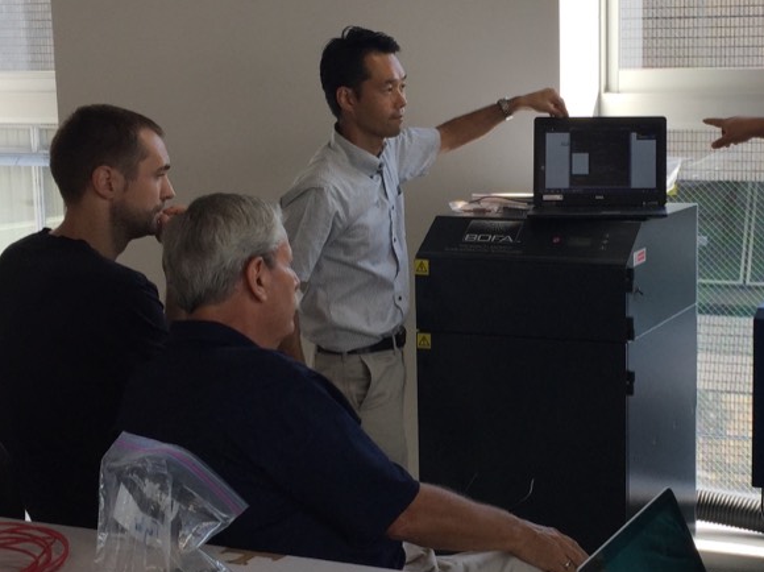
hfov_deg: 31.5
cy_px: 336
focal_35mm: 60
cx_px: 599
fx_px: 1323
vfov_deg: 24.3
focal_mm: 4.15
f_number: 2.2
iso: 32
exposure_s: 1/370
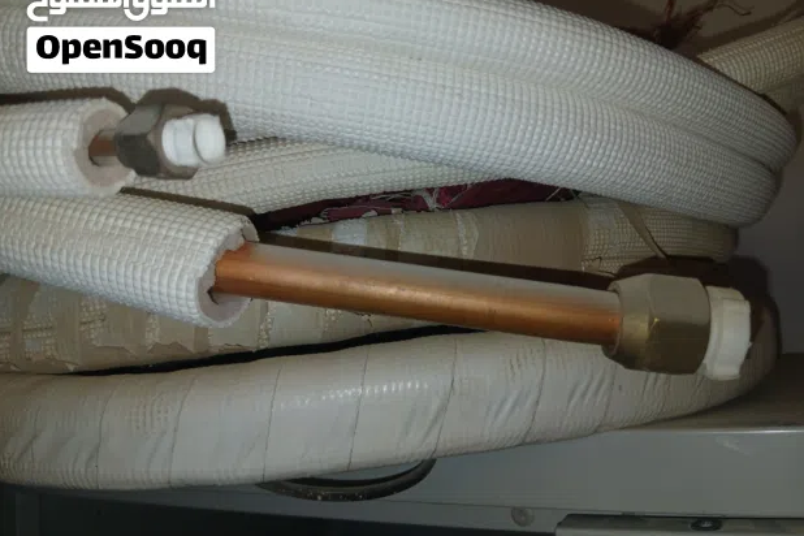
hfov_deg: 65.5
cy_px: 260
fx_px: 625
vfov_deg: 46.4
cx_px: 411
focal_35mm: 28
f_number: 1.8
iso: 32
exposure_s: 1/100
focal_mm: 3.98
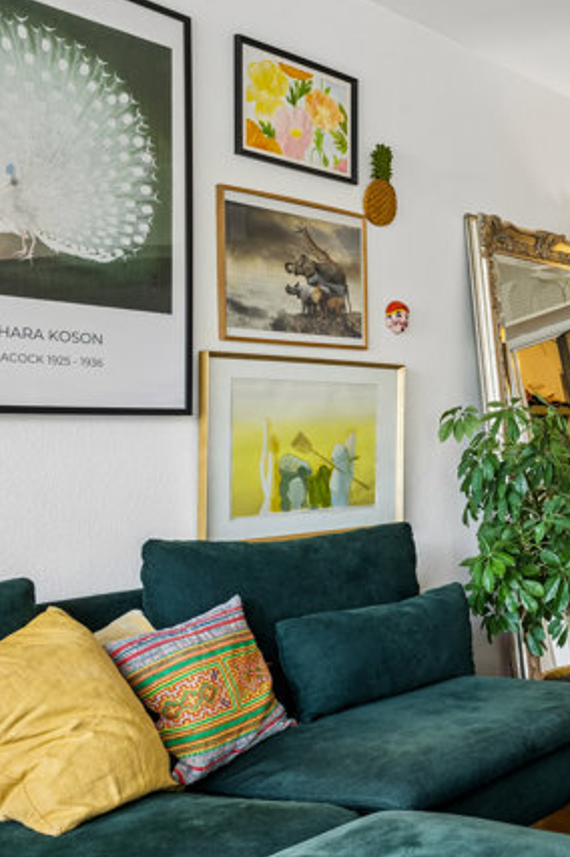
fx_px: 1070
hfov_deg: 24.7
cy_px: 445
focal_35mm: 45
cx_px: 799
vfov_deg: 43.6
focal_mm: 24
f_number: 9
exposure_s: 1/2
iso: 160
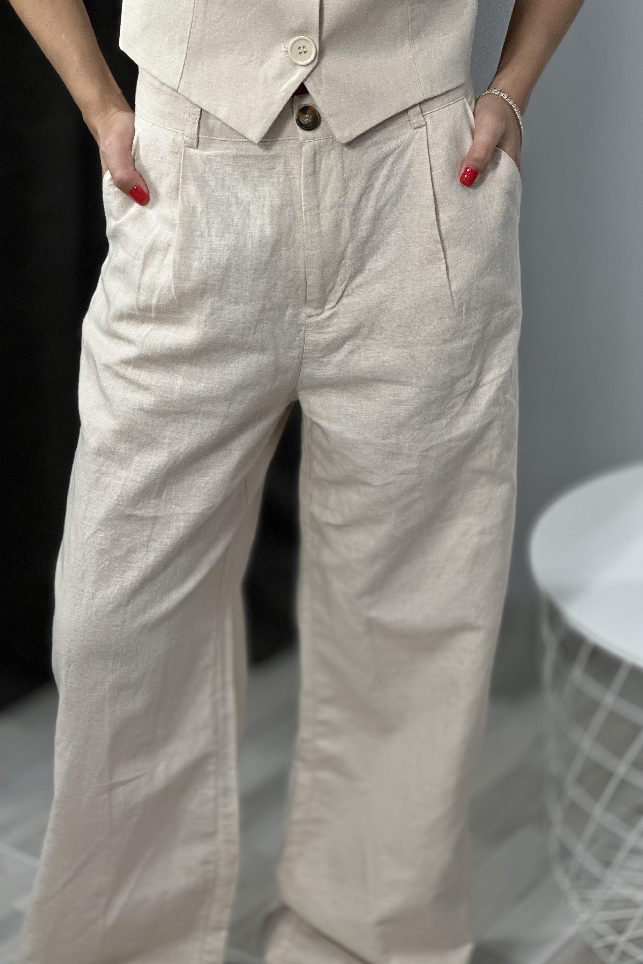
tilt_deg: -22.3
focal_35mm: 81
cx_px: 280
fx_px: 2170
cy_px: 484
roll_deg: -0.7
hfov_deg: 16.9
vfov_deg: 25.1
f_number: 2.8
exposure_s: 1/100
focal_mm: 9
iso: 125
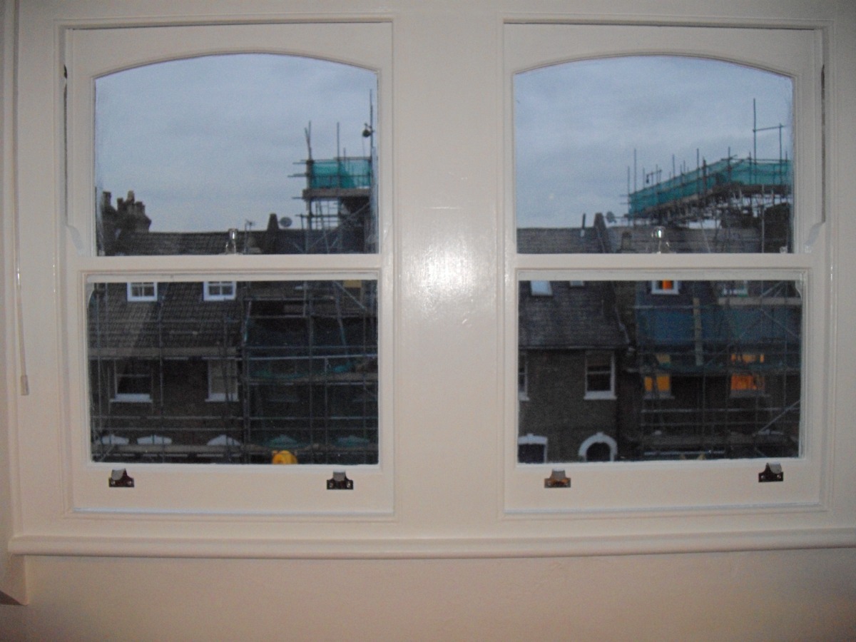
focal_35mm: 38
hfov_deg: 49.0
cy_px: 321
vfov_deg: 37.7
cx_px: 428
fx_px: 940
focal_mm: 7.9
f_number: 2.8
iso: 400
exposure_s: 1/40
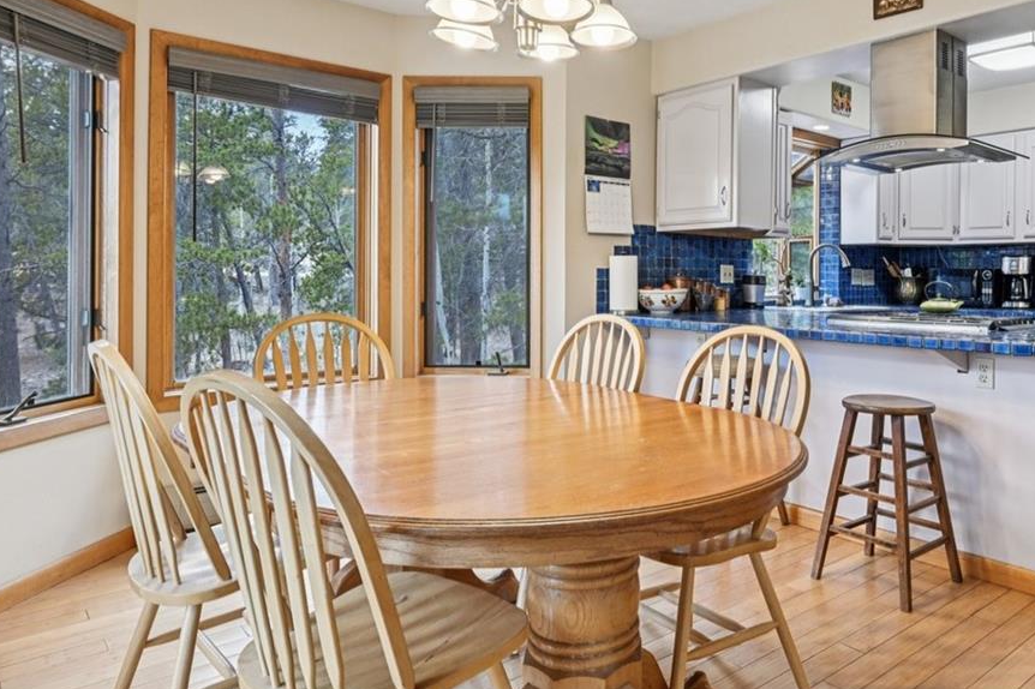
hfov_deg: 67.8
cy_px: 269
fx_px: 747
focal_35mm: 26
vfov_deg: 49.2
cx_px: 676
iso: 360
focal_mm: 14
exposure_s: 1/15
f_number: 8
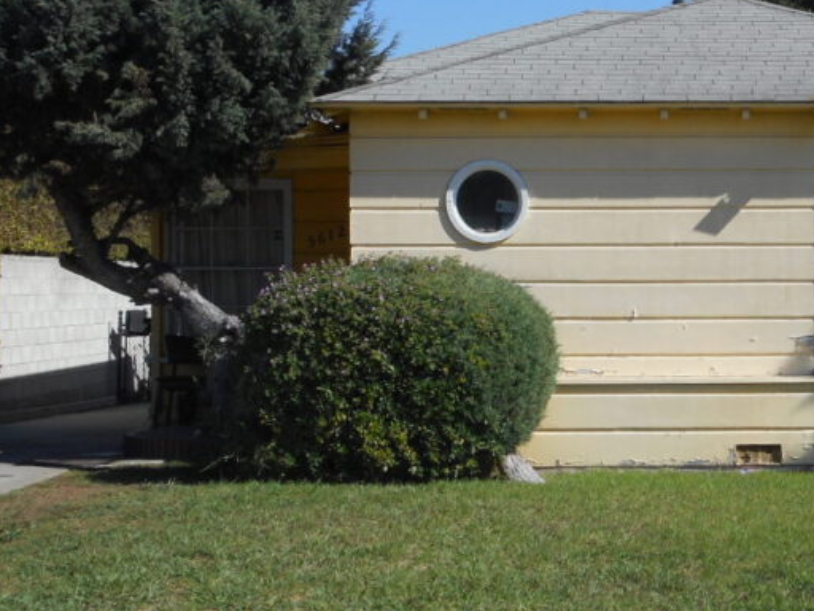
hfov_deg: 21.8
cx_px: 698
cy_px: 337
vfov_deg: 16.8
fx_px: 2069
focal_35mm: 88
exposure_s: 1/640
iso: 80
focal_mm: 7.9
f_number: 4.7
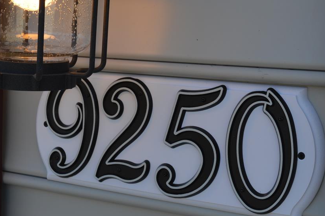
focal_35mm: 82
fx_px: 740
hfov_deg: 24.8
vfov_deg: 16.3
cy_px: 3
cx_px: 154
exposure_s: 1/160
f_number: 6.3
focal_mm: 22
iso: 100
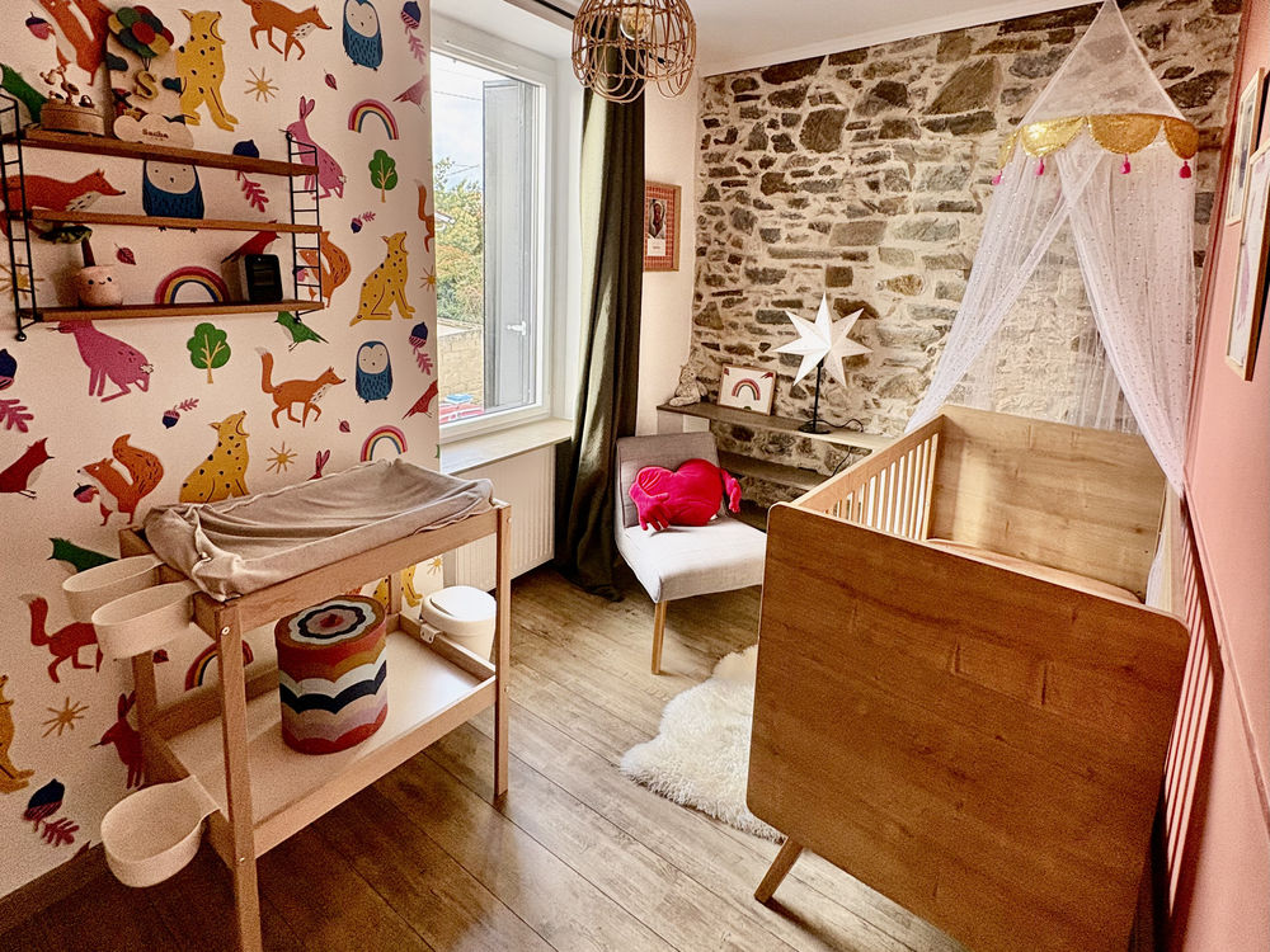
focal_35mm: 14
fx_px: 514
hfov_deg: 102.1
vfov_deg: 85.7
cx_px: 635
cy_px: 476
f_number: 2.2
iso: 160
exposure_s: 1/99
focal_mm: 2.22
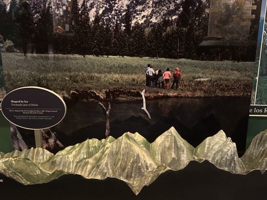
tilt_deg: -16.5
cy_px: 92
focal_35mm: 39
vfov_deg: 36.8
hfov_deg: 47.9
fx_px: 301
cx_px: 138
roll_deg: +0.8
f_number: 1.5
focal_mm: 5.7
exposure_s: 1/30
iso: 800
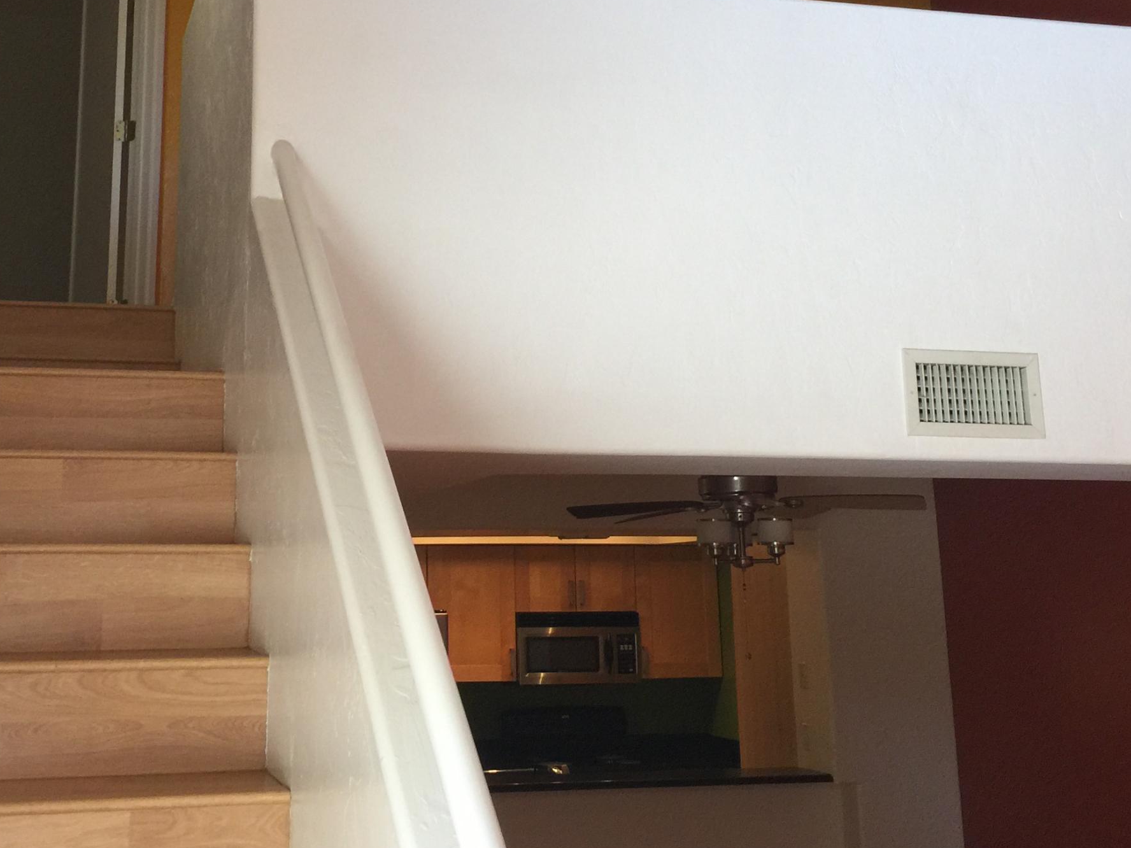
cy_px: 197
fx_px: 1601
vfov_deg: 29.2
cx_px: 467
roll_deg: -1.4
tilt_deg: +14.2
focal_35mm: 49
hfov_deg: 38.8
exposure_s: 1/30
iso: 50
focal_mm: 4.15
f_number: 2.2
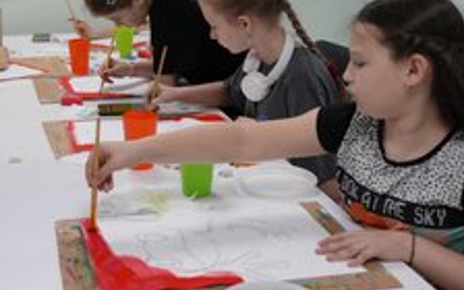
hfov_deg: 33.7
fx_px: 759
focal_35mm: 60
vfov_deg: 21.5
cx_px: 151
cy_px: 76
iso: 800
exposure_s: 1/160
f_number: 4
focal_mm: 33
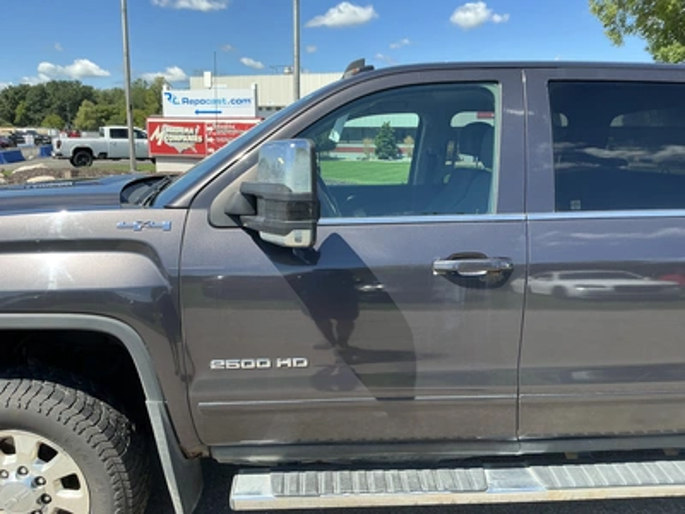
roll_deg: -0.3
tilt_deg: -9.4
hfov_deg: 63.4
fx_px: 554
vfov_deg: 49.7
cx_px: 342
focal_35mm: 28
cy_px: 257
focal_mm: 3
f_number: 1.8
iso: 25
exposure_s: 1/709
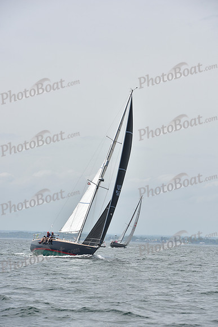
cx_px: 109
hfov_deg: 11.0
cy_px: 164
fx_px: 1135
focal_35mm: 125
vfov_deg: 16.4
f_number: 8
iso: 200
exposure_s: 1/1250
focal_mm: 125
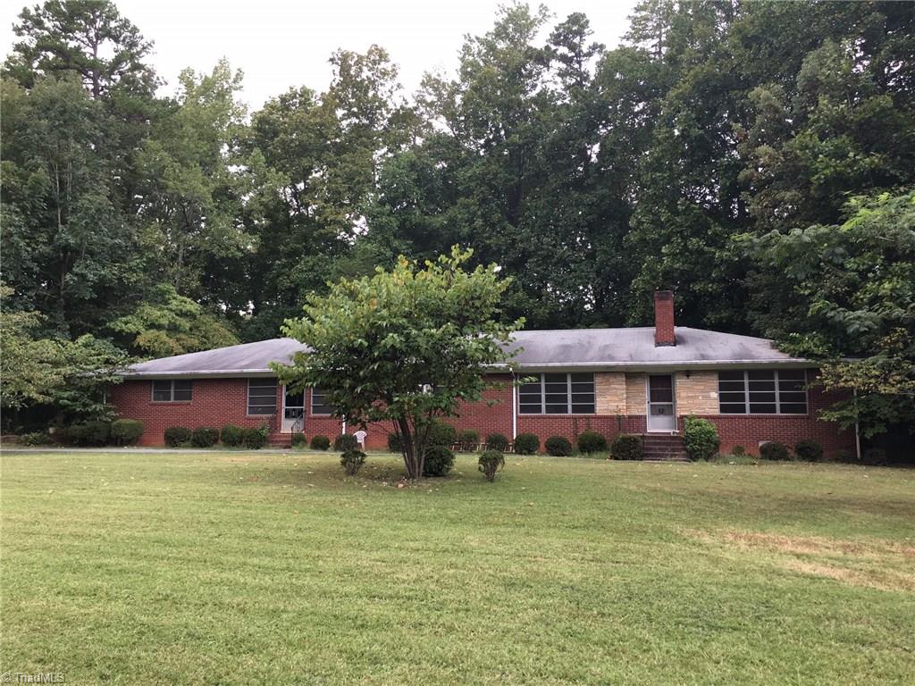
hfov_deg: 61.7
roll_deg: +0.1
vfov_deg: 48.2
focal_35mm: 29
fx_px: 767
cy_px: 343
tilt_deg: +7.5
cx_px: 458
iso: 40
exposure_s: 1/120
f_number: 2.2
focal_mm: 4.15
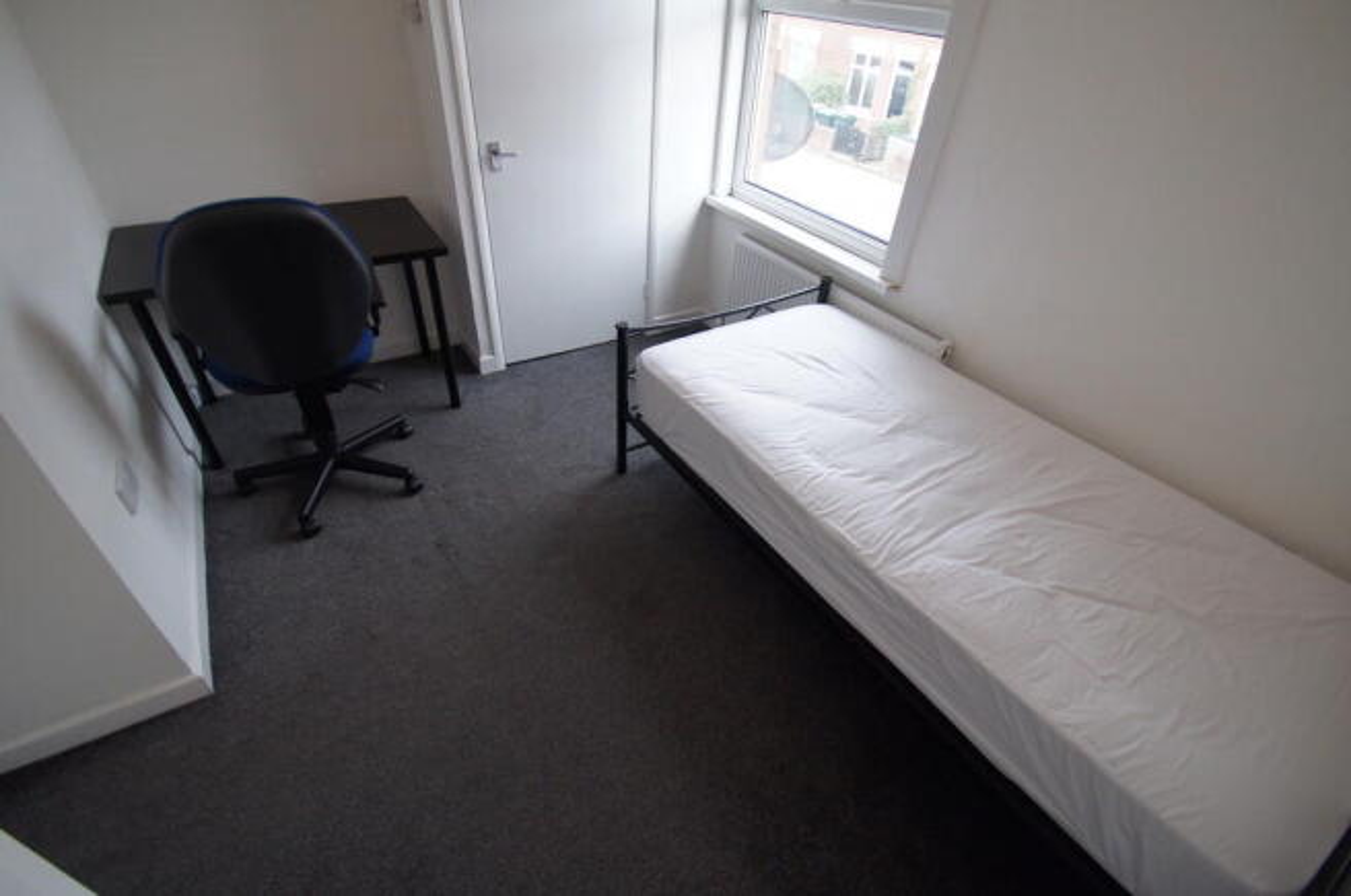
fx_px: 618
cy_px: 448
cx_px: 676
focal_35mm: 16
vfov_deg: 71.9
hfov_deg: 95.1
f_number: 4
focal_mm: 11
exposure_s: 1/160
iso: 640
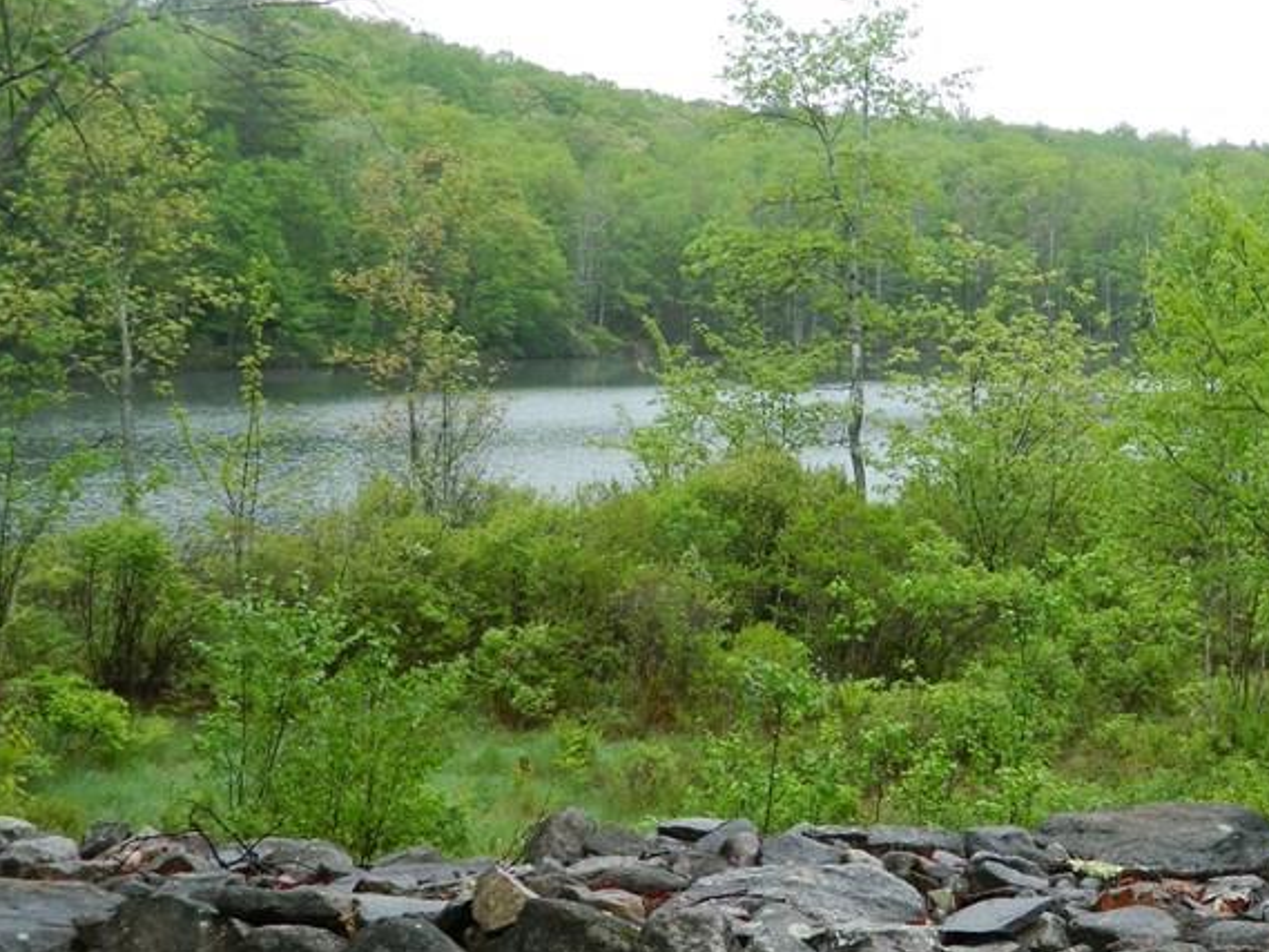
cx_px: 834
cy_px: 571
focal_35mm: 63
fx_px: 2310
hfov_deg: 30.5
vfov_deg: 23.3
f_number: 3.3
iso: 200
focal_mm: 6.2
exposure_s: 1/250
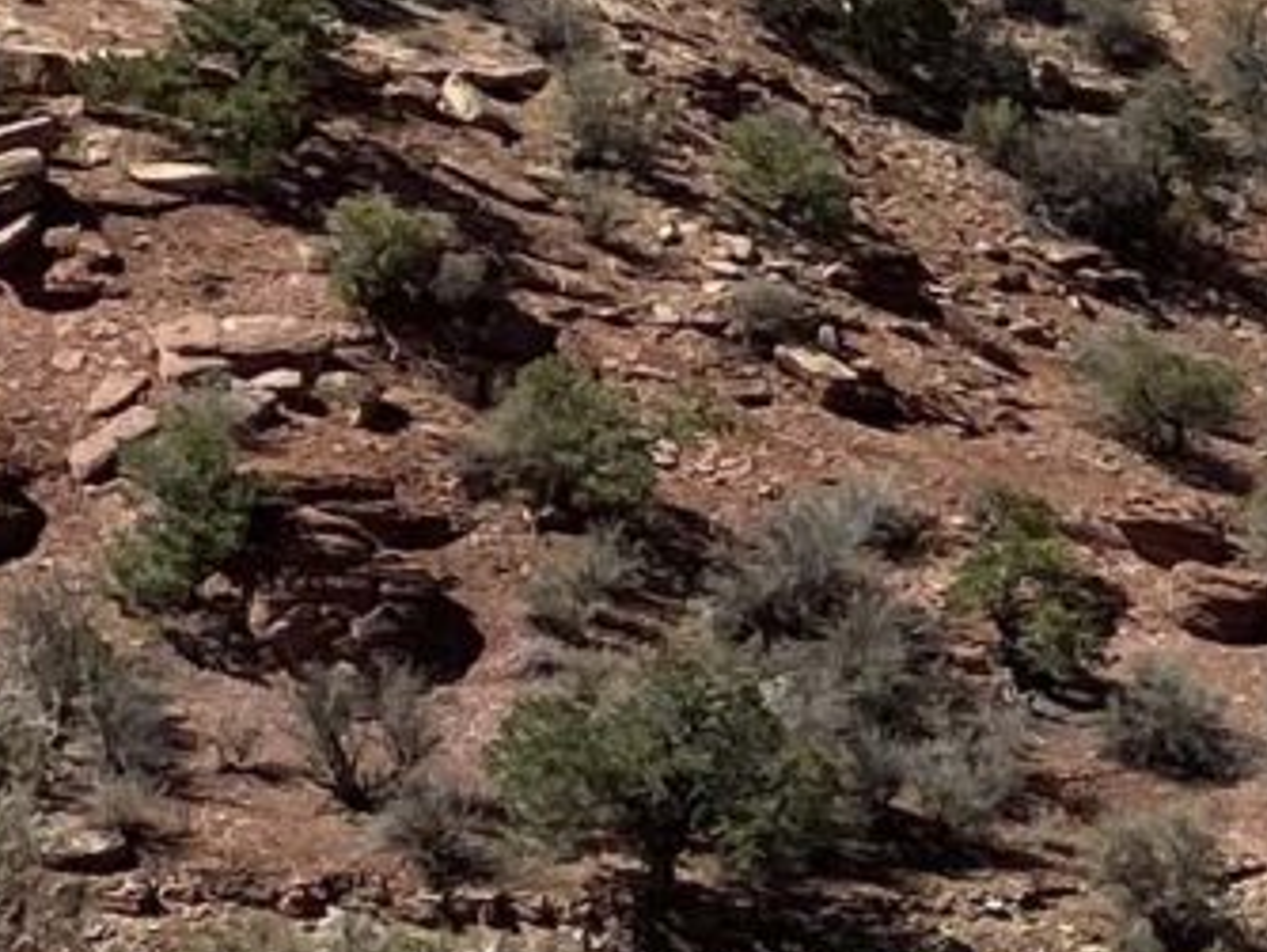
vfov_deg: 7.5
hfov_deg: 8.7
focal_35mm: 199
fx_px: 7289
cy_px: 402
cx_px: 3406
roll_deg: +0.4
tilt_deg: -2.6
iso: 32
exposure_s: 1/2890
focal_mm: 4.25
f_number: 1.8
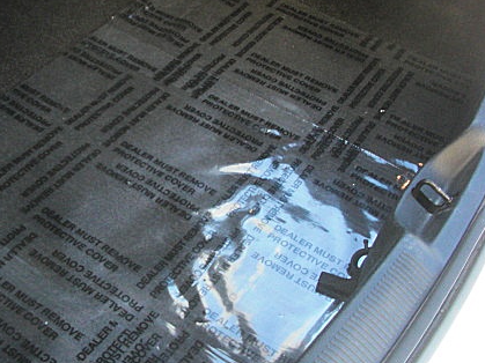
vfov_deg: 26.5
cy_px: 145
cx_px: 146
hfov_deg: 34.5
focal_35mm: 55
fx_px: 770
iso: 200
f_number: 2.8
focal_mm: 6.3
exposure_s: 1/80
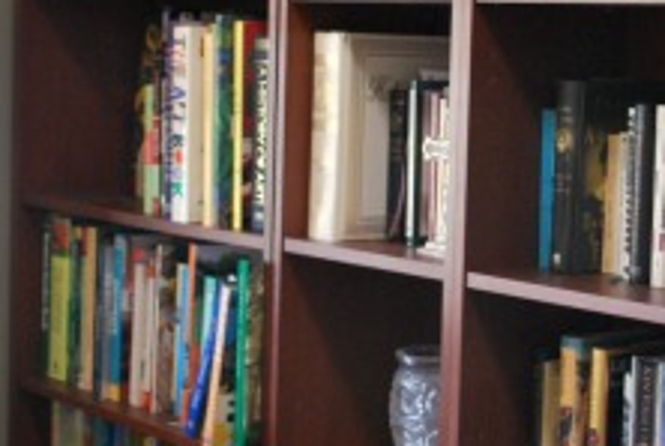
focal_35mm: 100
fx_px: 1851
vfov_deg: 13.7
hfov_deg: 20.3
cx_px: 467
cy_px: 174
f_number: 4.2
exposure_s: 1/30
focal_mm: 26
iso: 720
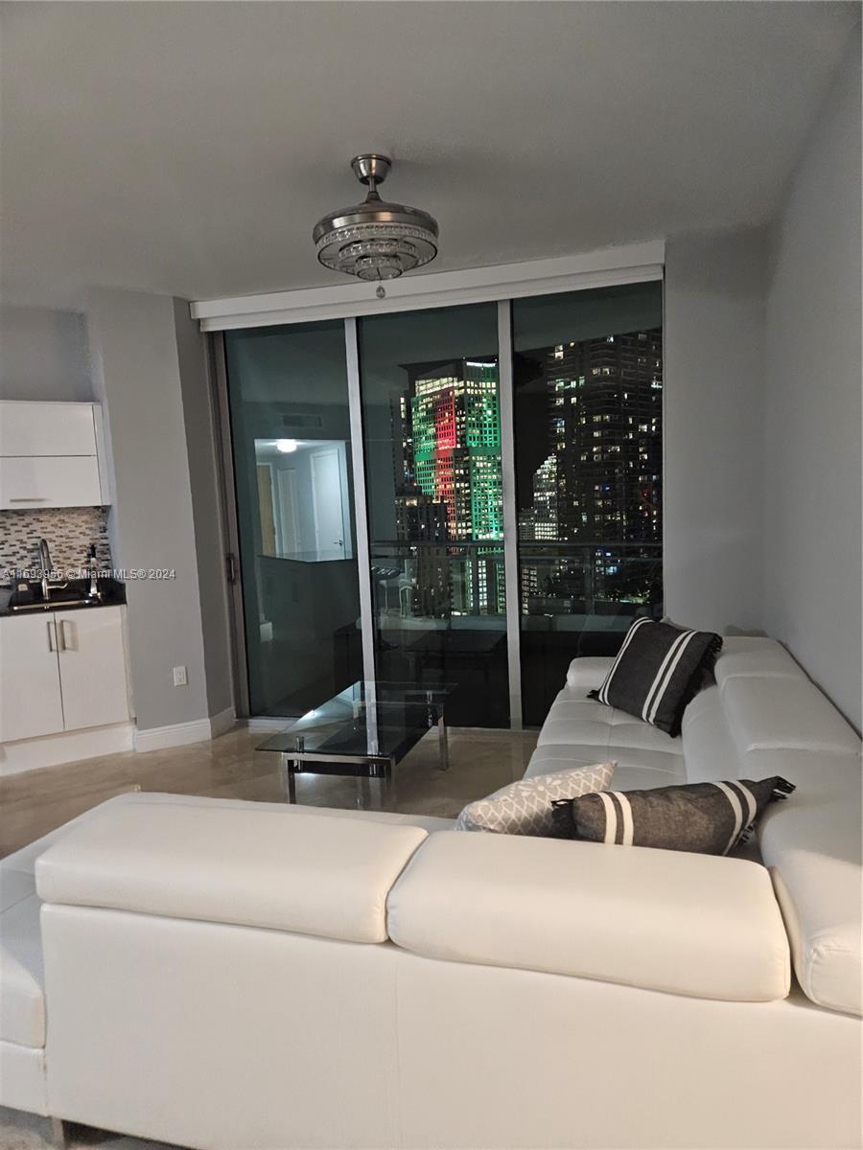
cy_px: 575
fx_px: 765
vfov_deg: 73.9
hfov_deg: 58.9
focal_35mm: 23
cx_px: 432
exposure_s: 1/60
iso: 2000
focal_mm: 5.4
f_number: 1.8
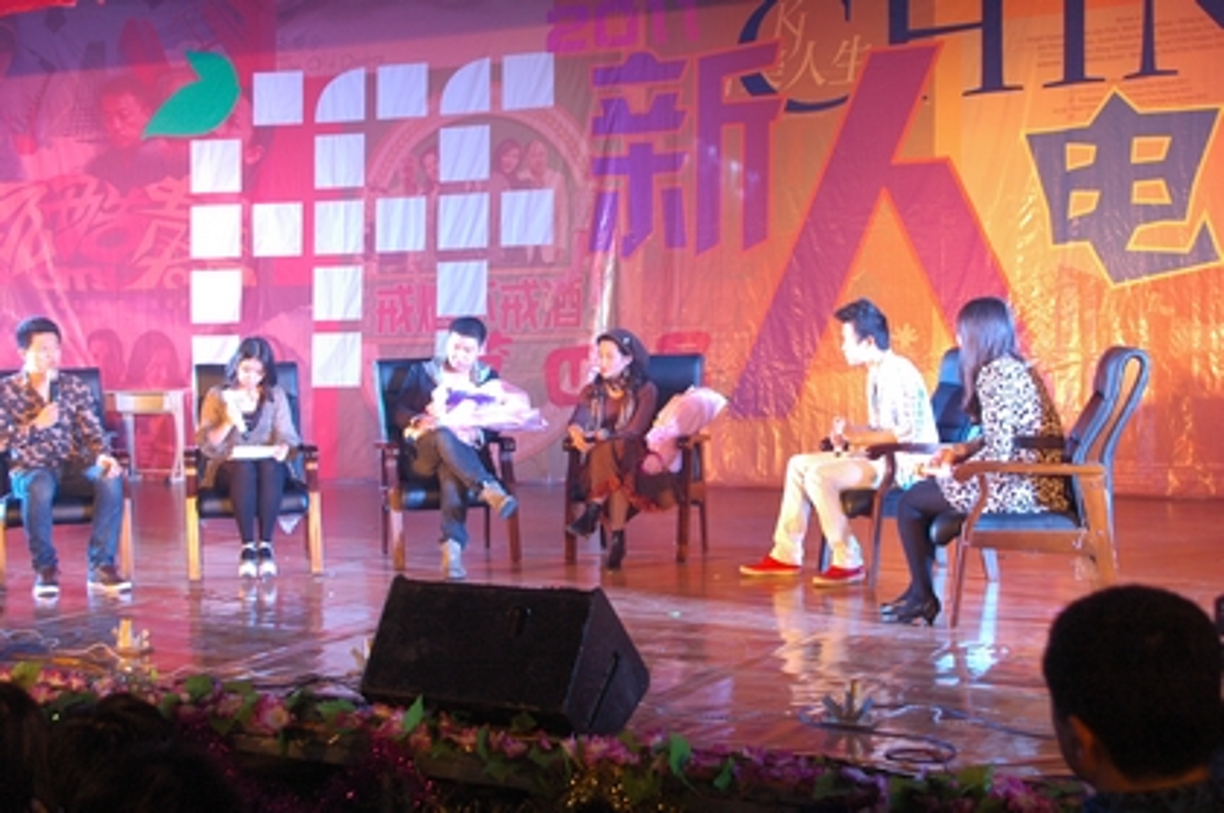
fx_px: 1630
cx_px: 612
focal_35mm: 48
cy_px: 406
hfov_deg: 41.2
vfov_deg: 28.0
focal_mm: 32
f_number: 5
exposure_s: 1/50
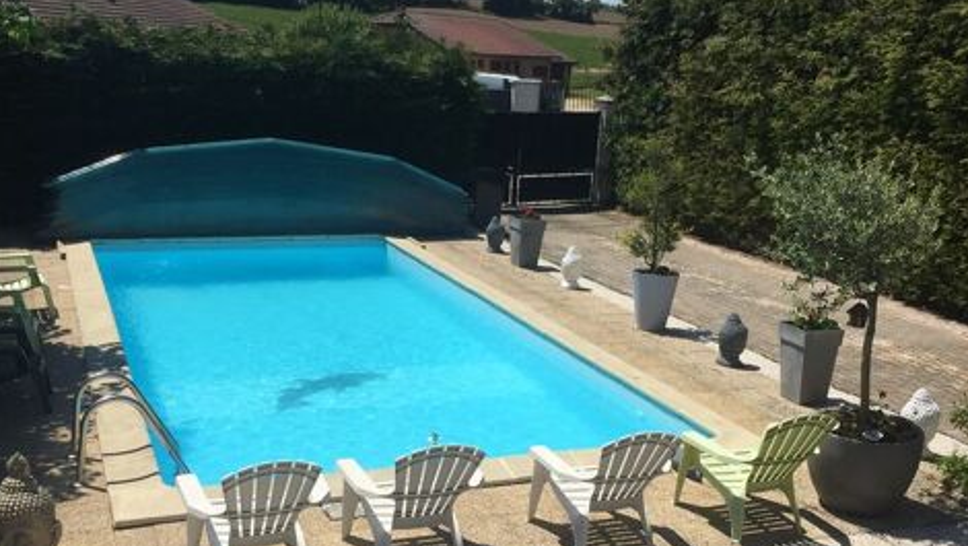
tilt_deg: -13.5
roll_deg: -1.8
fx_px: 1104
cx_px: 478
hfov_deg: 47.3
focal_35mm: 43
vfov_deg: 27.7
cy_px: 313
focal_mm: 4.15
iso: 32
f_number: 2.2
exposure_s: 1/3300
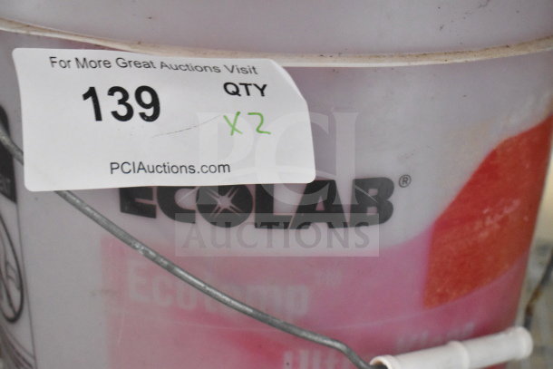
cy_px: 184
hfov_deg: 35.0
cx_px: 276
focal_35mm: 57
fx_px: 876
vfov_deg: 23.8
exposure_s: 1/60
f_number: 4.8
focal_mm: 38
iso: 8000
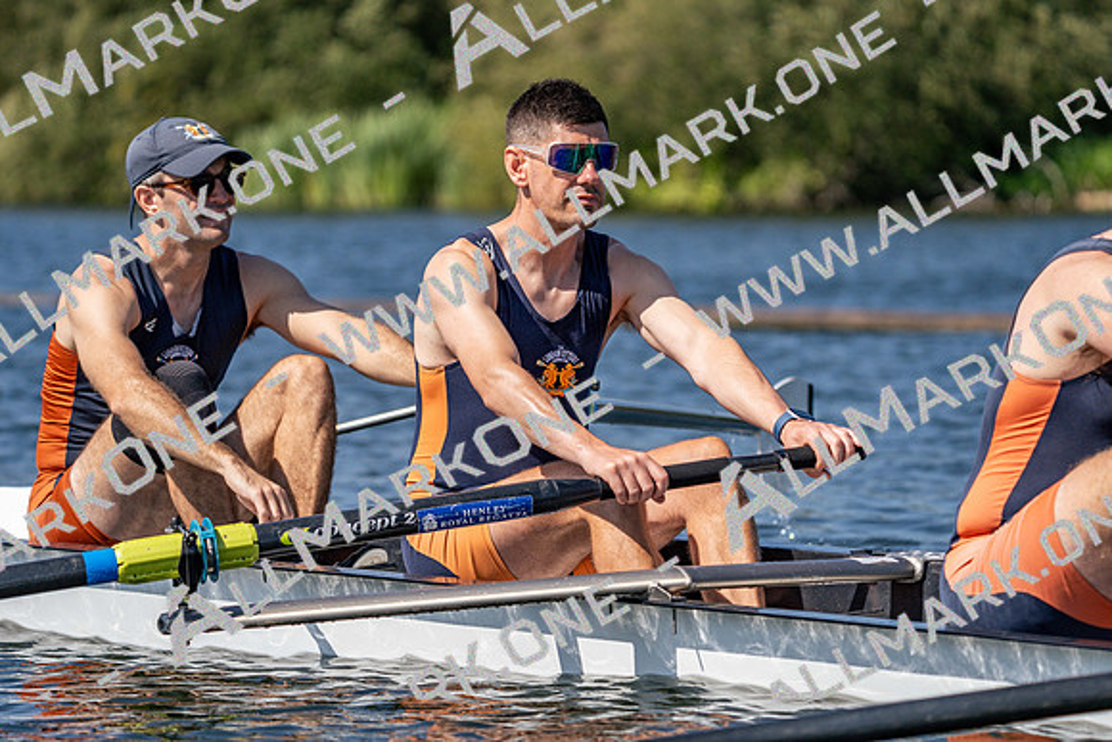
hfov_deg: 8.2
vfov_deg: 5.5
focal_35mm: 252
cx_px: 556
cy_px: 371
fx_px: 7785
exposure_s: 1/2000
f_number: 5.6
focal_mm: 252
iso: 250
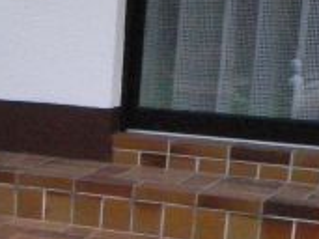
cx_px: -263
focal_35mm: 139
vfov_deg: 10.3
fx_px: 1280
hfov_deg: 12.8
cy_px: 371
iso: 400
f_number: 5.6
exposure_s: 1/500
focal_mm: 6.3
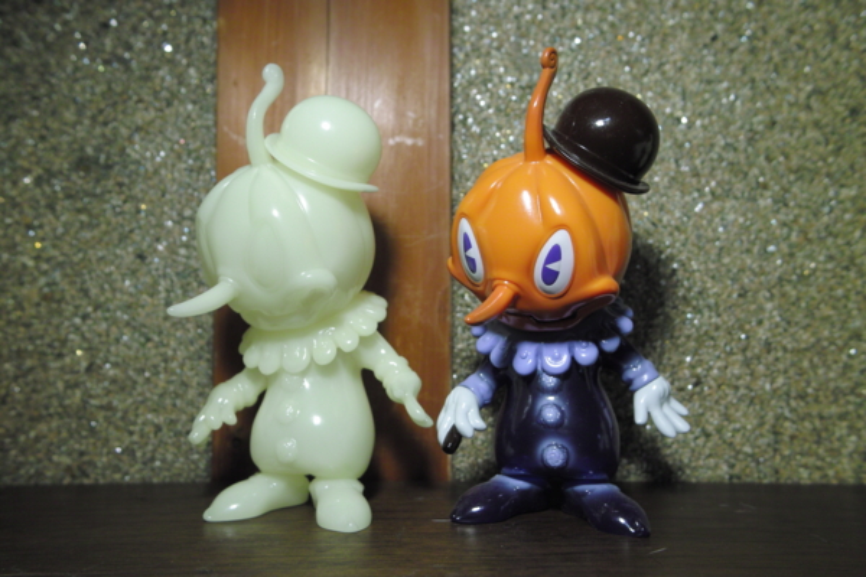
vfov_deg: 46.4
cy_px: 288
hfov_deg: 65.5
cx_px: 433
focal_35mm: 28
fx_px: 674
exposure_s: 1/20
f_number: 4
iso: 200
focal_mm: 16.6
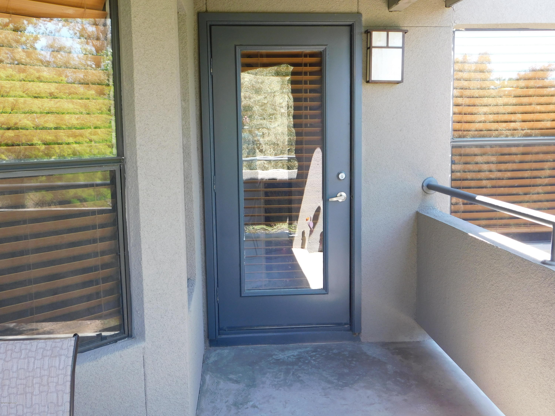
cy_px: 208
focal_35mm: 36
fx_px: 577
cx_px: 278
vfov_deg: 39.7
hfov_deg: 51.4
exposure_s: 1/50
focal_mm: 6.3
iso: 125
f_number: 3.5
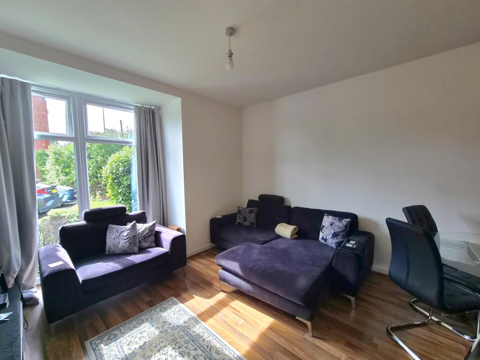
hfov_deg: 106.2
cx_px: 240
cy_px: 180
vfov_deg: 89.9
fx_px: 180
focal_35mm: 13
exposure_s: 1/100
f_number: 2.2
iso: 64
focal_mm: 2.2
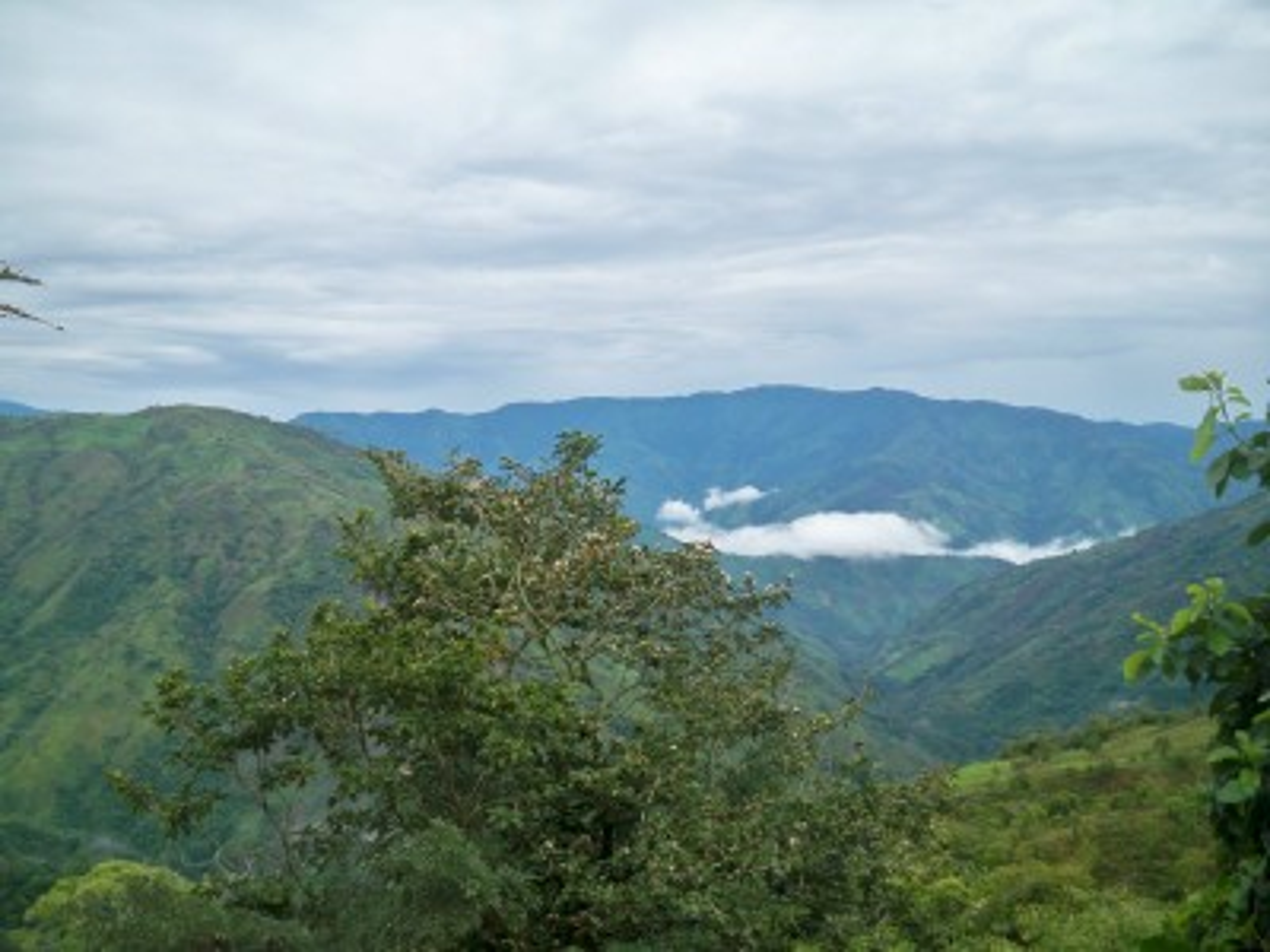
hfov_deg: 52.6
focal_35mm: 35
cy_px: 476
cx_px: 635
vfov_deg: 40.7
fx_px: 1284
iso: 125
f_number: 3.1
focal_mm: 6.3
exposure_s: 1/320
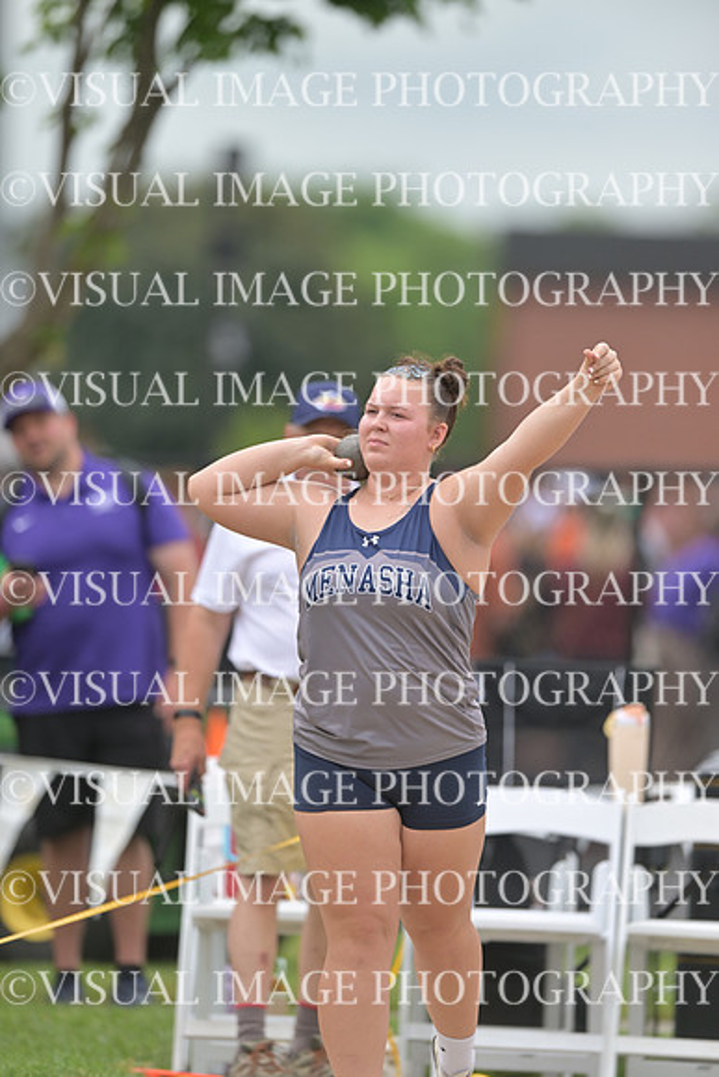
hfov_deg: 3.4
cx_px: 360
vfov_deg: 5.2
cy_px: 538
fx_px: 11975
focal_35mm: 400
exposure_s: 1/2500
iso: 200
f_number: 2.8
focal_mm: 400
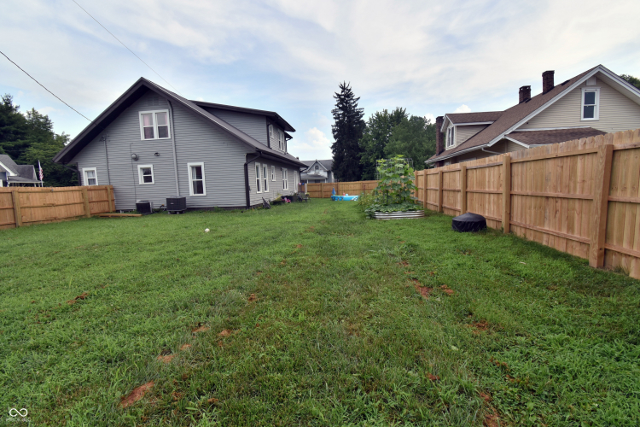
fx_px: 267
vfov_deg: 77.3
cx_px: 320
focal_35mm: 15
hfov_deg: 100.4
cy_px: 214
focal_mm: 10
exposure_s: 1/200
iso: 100
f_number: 9
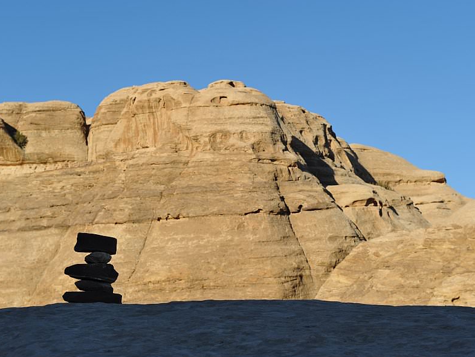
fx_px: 1057
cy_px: 178
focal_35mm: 77
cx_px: 250
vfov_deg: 19.1
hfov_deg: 25.3
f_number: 10
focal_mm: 70
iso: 200
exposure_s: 1/400
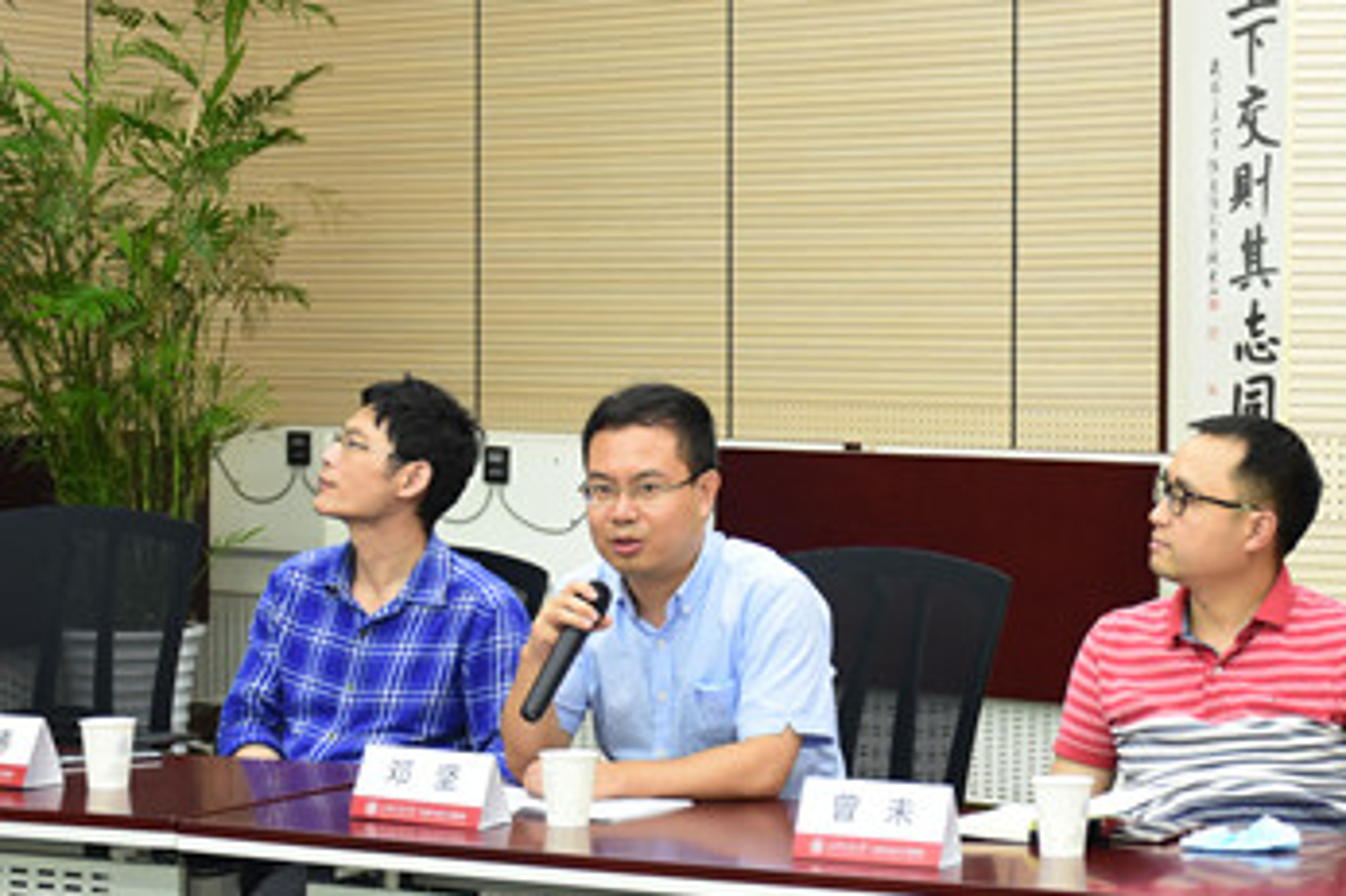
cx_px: 977
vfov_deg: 15.0
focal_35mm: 91
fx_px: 3396
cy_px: 427
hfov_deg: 22.3
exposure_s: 1/40
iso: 1000
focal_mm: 35
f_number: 5
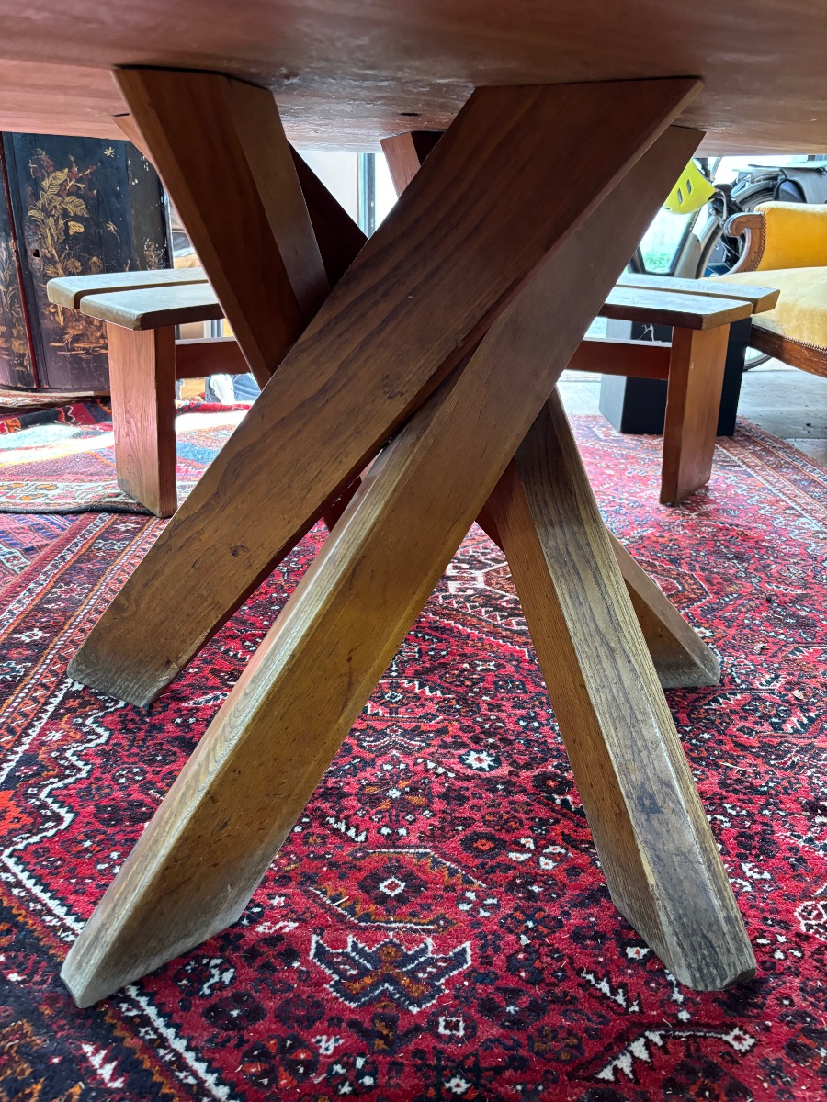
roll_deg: -1.6
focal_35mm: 26
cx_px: 414
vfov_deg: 67.3
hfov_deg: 53.1
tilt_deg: -21.3
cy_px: 551
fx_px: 828
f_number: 1.6
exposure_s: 1/50
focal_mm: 5.96
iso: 400
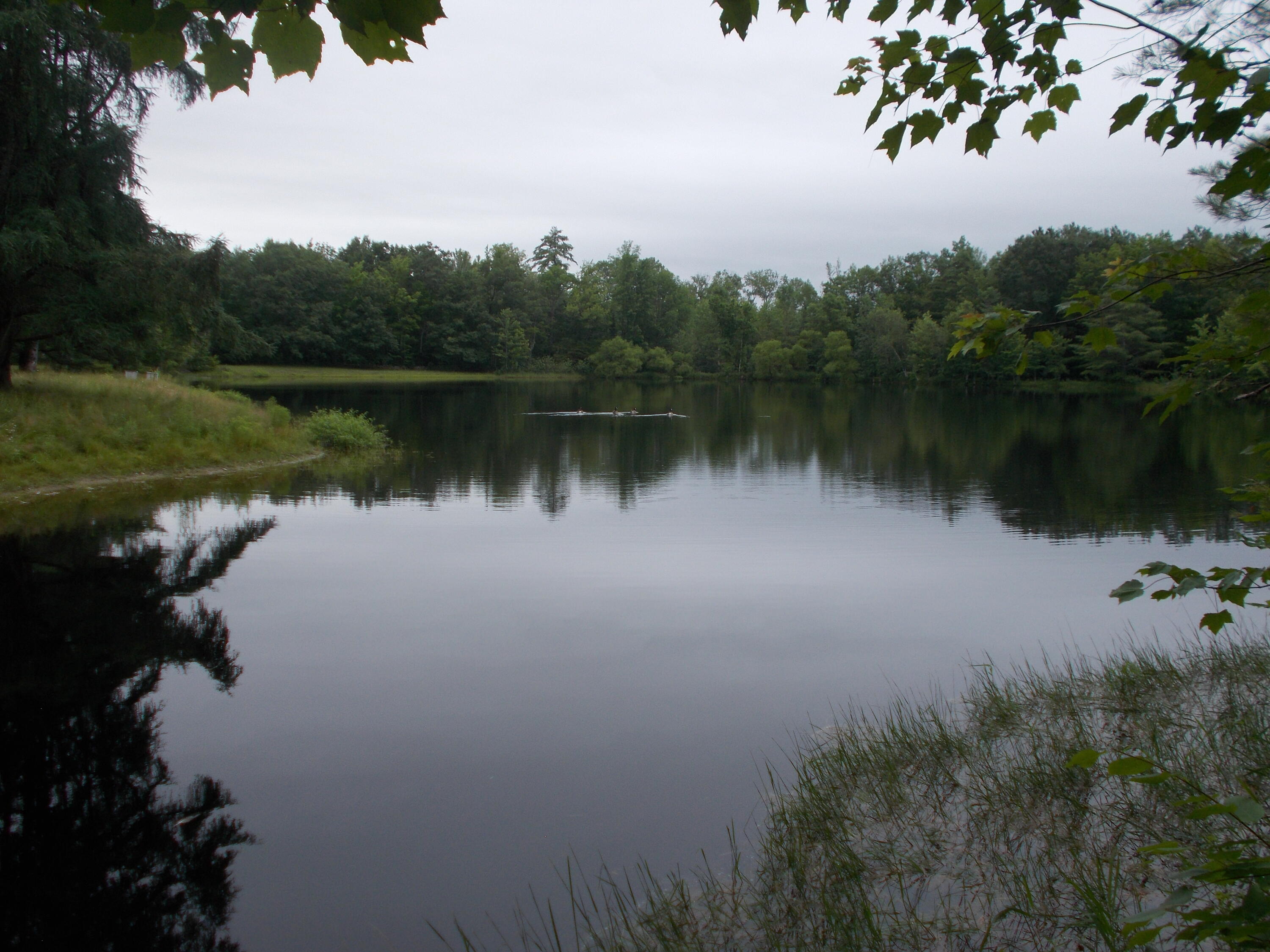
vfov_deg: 41.8
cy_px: 476
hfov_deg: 54.0
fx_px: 1247
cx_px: 635
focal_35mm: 34
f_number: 3.6
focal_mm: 6
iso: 80
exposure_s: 1/400
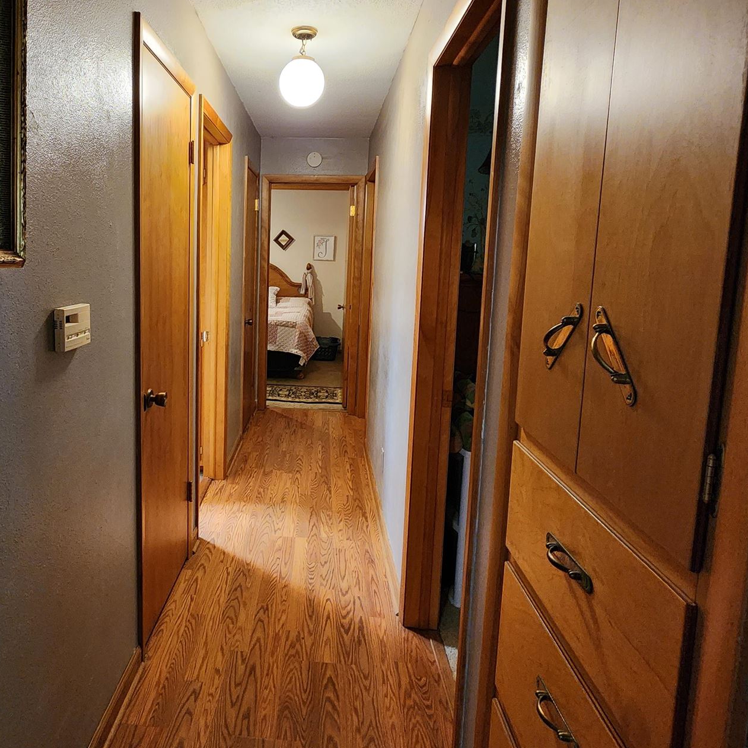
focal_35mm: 21
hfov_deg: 70.7
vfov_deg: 71.8
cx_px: 271
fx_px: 513
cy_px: 323
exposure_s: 1/30
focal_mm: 2.2
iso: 640
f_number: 2.2
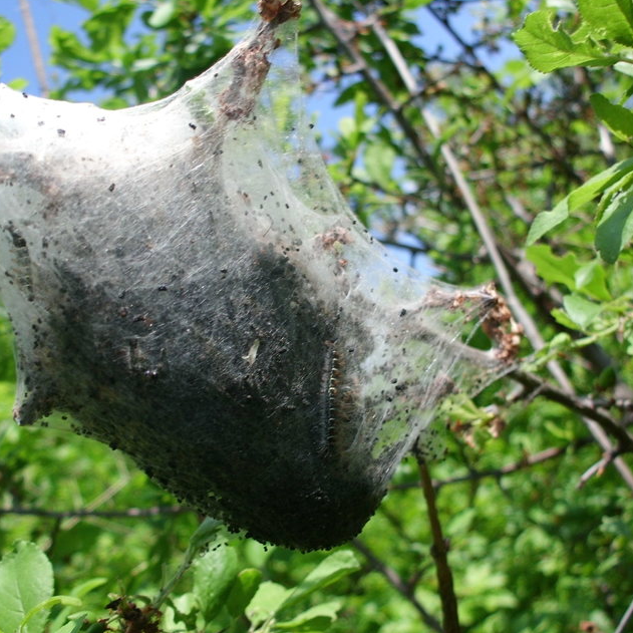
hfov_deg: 39.2
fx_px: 890
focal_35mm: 43
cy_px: 314
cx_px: 296
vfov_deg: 39.2
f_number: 7.3
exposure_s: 1/160
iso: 100
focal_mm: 6.3
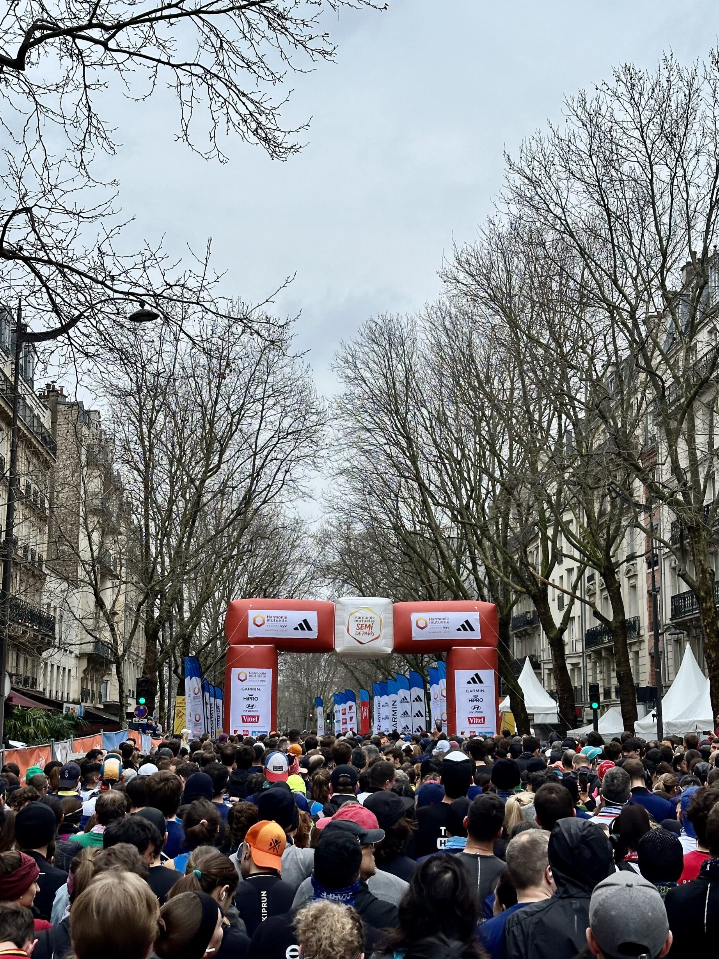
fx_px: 1385
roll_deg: -0.2
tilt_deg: +10.7
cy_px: 493
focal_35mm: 50
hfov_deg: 29.1
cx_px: 373
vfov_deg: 38.2
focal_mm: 6.86
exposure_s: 1/1357
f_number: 1.78
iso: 64
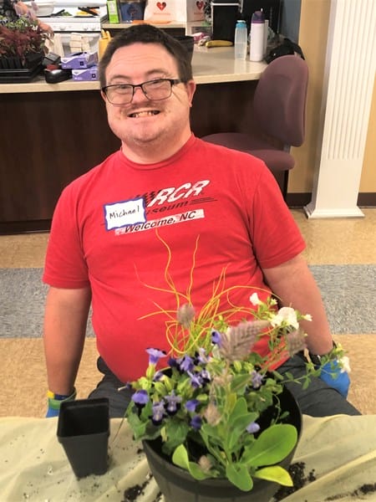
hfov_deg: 49.7
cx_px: 188
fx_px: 406
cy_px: 251
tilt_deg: -28.9
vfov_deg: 63.4
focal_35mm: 28
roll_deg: -0.5
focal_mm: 4
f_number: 1.8
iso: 40
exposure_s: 1/15
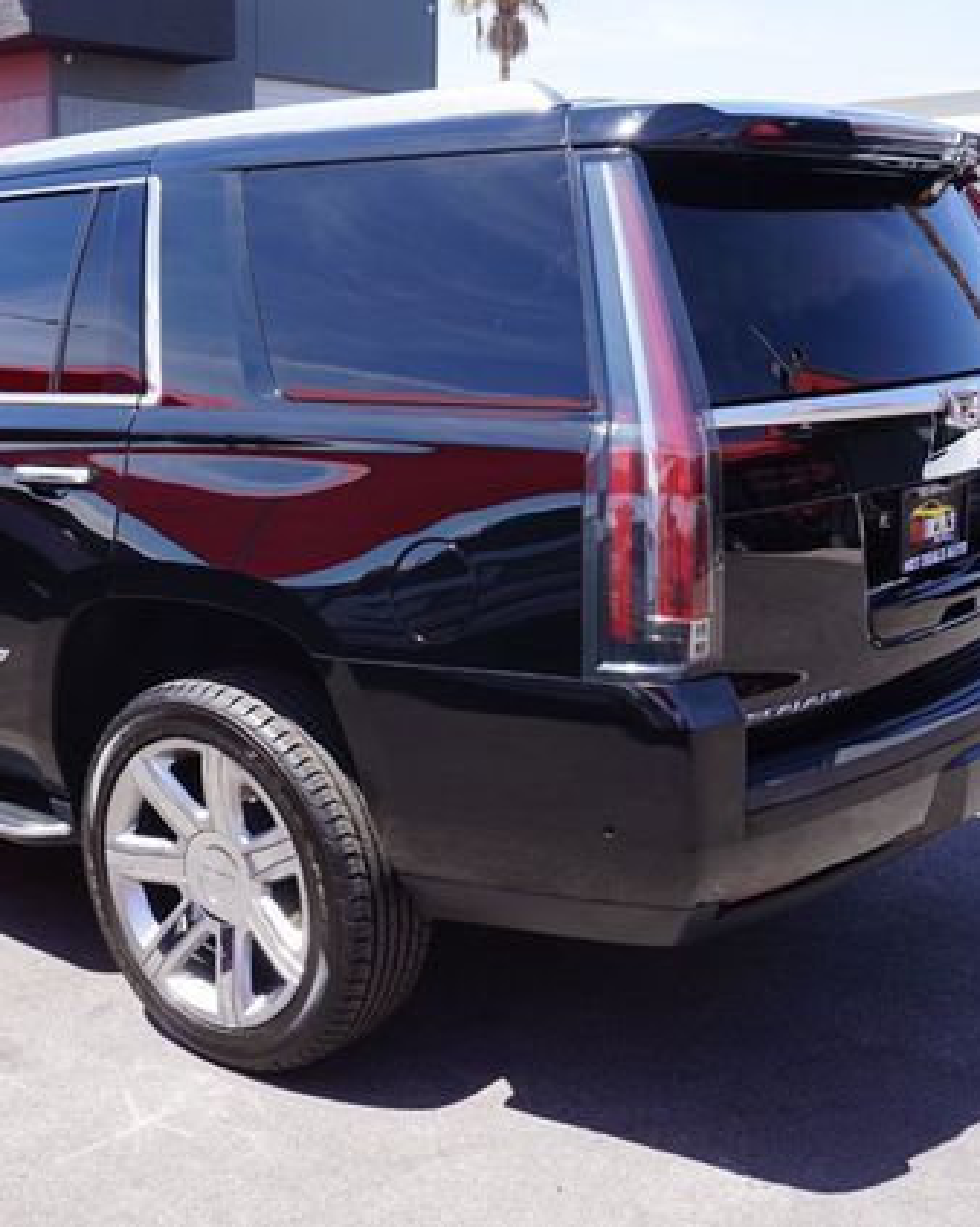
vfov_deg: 41.4
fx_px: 1622
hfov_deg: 33.2
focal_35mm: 45
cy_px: 612
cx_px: 302
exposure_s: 1/80
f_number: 9
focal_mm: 21
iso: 100
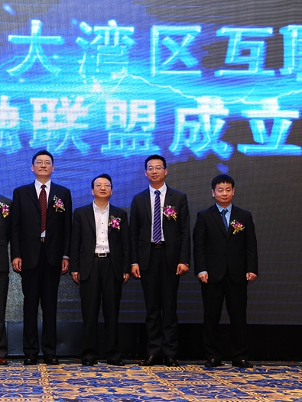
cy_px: 202
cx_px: 48
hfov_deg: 19.9
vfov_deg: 26.7
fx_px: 850
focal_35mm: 73
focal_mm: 50
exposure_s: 1/125
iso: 1000
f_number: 4
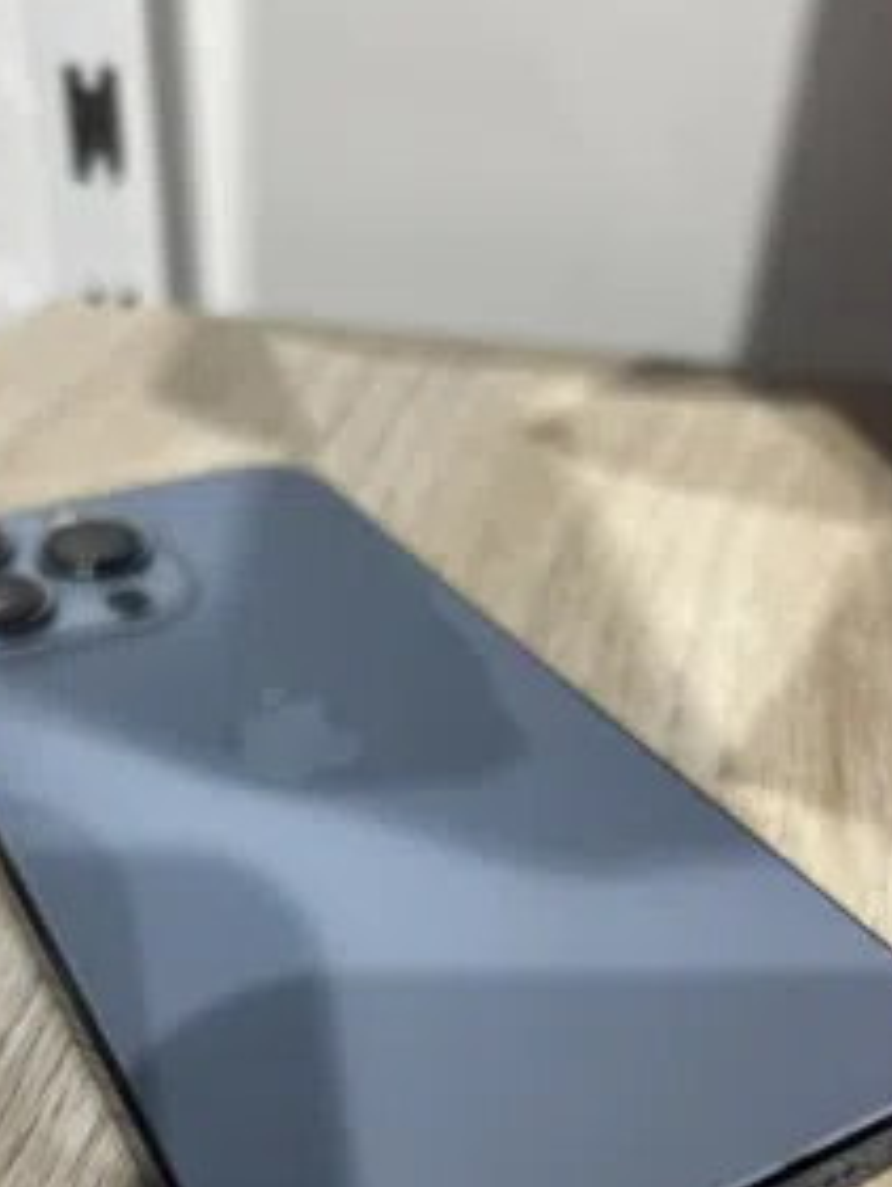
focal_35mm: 37
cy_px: 824
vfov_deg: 49.0
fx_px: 1270
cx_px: 372
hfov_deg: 38.6
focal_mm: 5.7
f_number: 1.5
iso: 40
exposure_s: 1/173
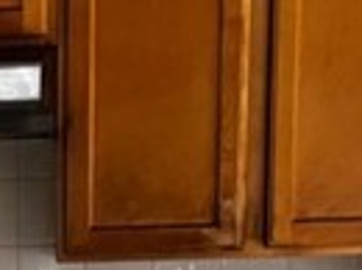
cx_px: -212
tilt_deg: -10.9
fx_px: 1973
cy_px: 578
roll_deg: +4.2
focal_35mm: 189
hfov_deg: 10.1
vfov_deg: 7.5
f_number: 1.78
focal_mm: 6.76
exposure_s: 1/52
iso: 800
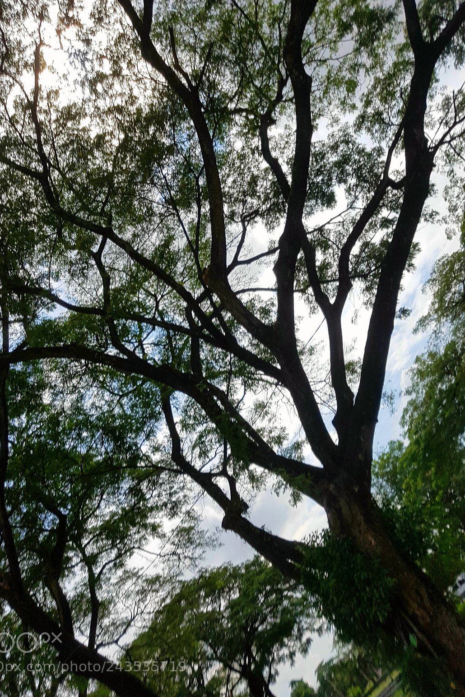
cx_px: 221
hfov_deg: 46.4
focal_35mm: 28
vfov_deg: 65.5
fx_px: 542
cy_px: 341
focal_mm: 4.2
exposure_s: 1/4576
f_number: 1.7
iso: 50
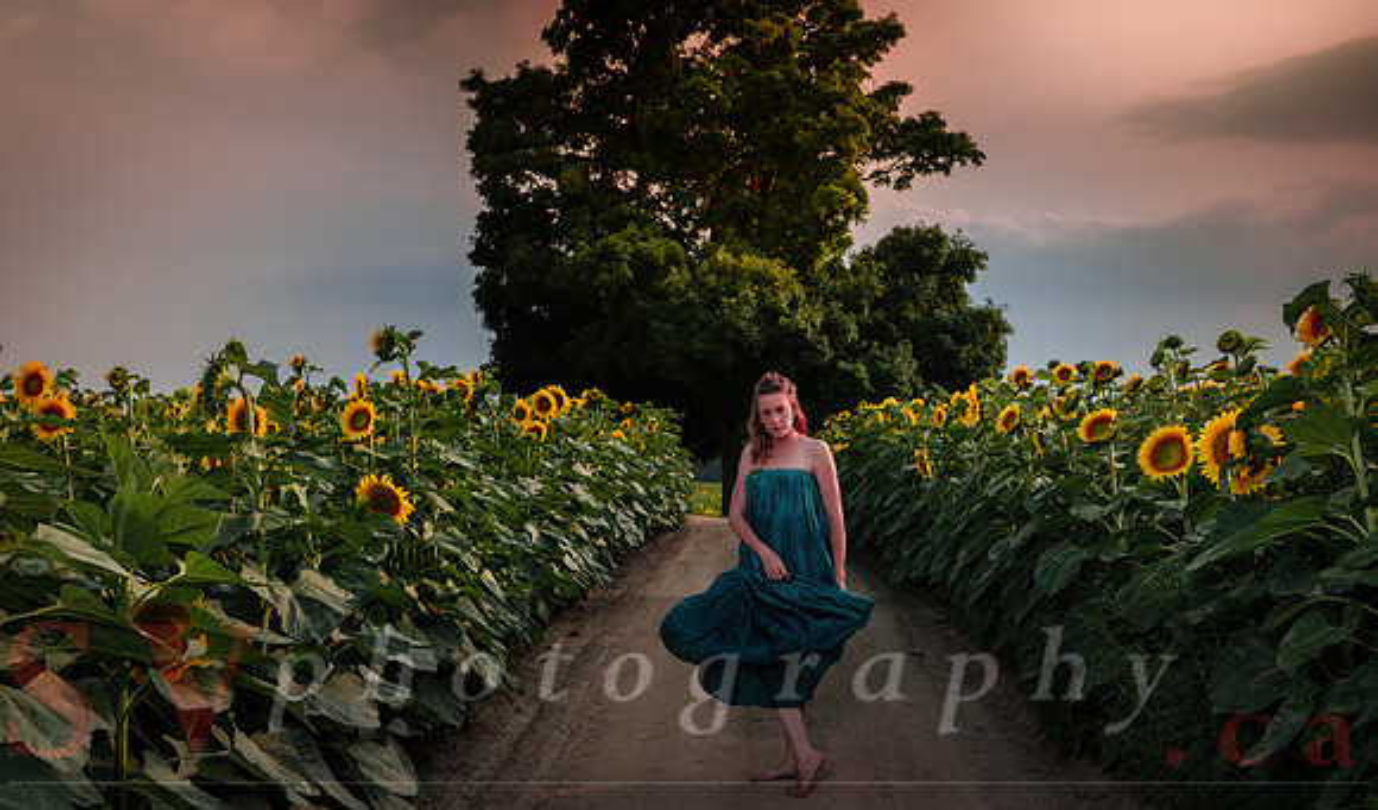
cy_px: 418
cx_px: 689
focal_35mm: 46
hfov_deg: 44.5
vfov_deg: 27.1
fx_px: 1684
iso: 64
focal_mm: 44
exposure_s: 1/160
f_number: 5
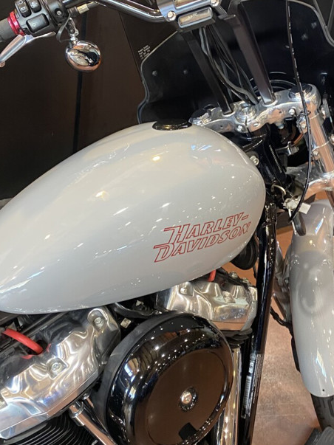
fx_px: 592
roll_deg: -9.2
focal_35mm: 46
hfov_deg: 31.2
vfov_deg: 40.6
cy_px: 140
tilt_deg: -22.5
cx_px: 228
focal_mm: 4.25
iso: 250
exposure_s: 1/60
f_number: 1.8
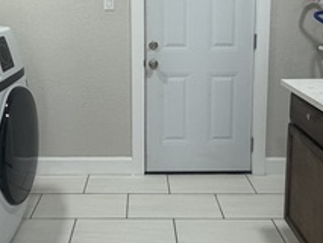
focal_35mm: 42
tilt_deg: -7.8
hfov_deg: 44.6
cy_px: 49
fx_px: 392
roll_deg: +0.9
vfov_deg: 33.4
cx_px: 138
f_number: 2.2
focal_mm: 2.22
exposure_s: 1/120
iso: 250
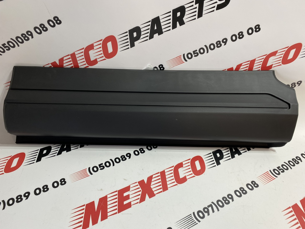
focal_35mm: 26
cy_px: 114
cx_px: 152
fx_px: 229
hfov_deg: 67.3
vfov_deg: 53.1
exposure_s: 1/122
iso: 50
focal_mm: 4.25
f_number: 1.8
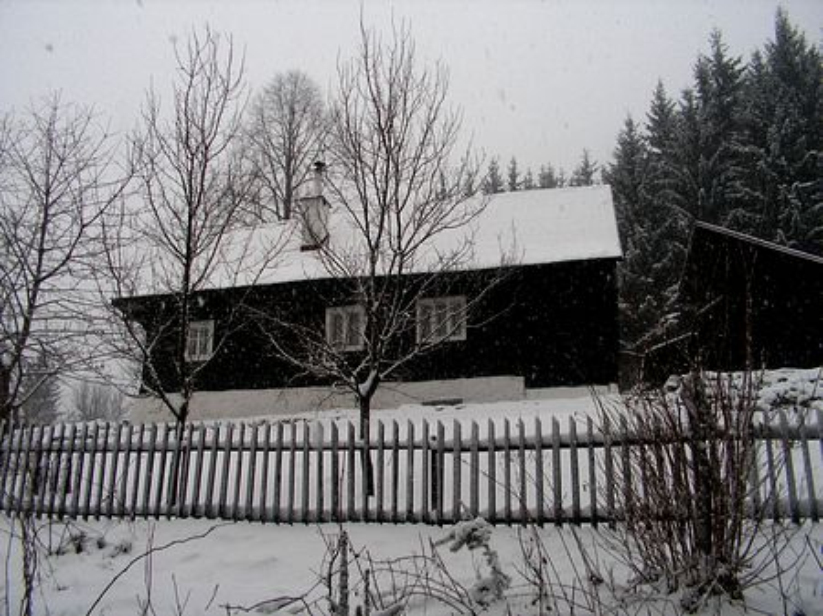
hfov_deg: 51.4
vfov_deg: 39.6
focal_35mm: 36
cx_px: 412
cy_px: 308
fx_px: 855
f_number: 3.2
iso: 50
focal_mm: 6
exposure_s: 1/160
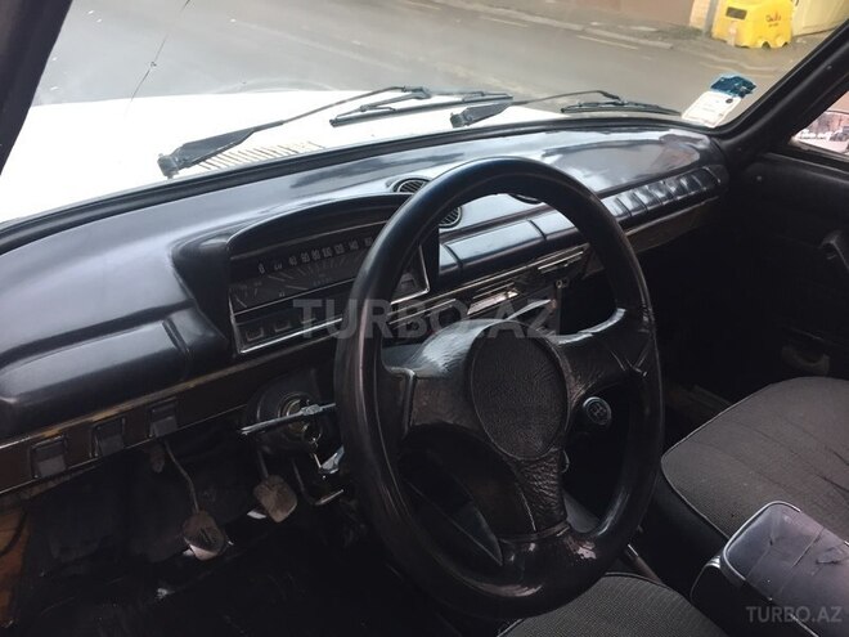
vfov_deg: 48.2
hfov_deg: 61.7
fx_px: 711
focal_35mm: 29
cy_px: 318
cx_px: 424
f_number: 2.2
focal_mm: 4.15
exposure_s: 1/33
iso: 100
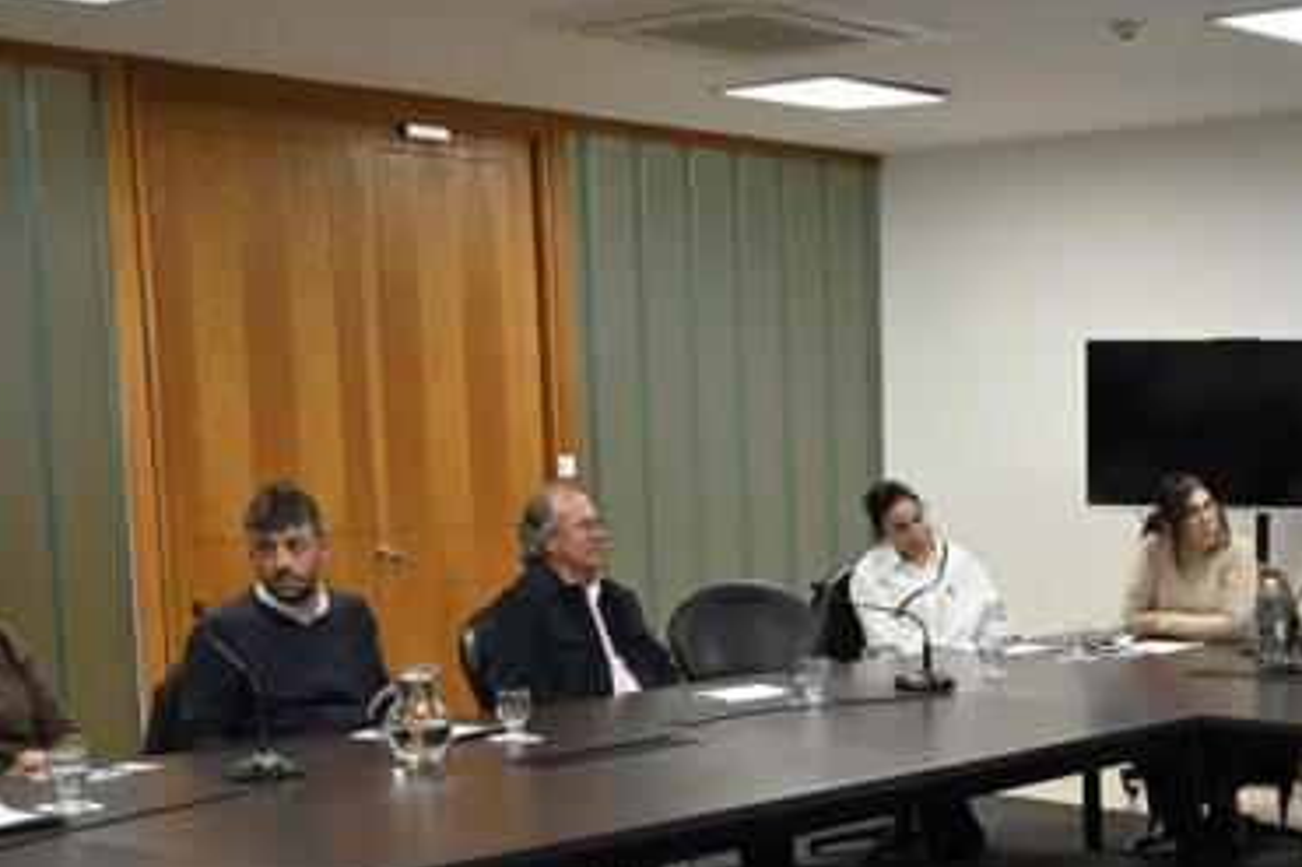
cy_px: 720
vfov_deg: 21.9
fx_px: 2206
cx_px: 1120
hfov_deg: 31.6
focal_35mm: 61
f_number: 4.5
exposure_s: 1/125
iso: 1250
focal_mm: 29.5
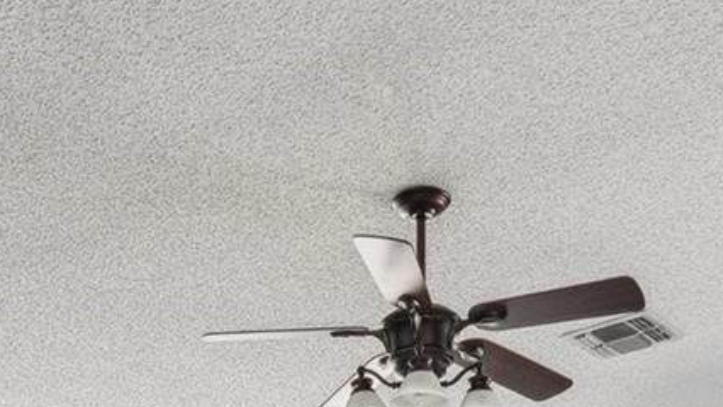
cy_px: 763
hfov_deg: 35.1
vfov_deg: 16.5
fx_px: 1132
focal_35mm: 59
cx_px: 238
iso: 400
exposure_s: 1/15
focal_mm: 15
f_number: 8
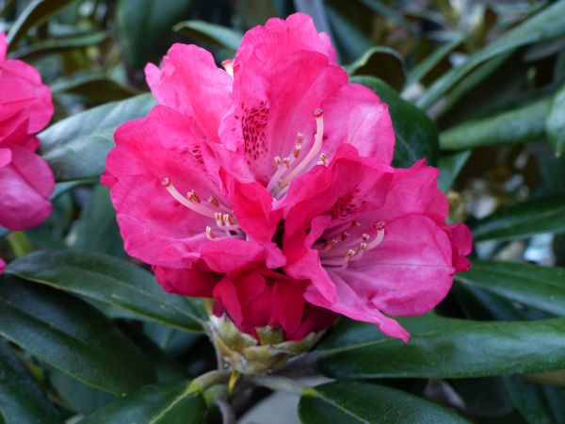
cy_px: 212
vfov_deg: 29.7
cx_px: 282
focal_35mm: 49
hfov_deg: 38.9
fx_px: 800
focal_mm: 8.7
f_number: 4
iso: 100
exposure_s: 1/125
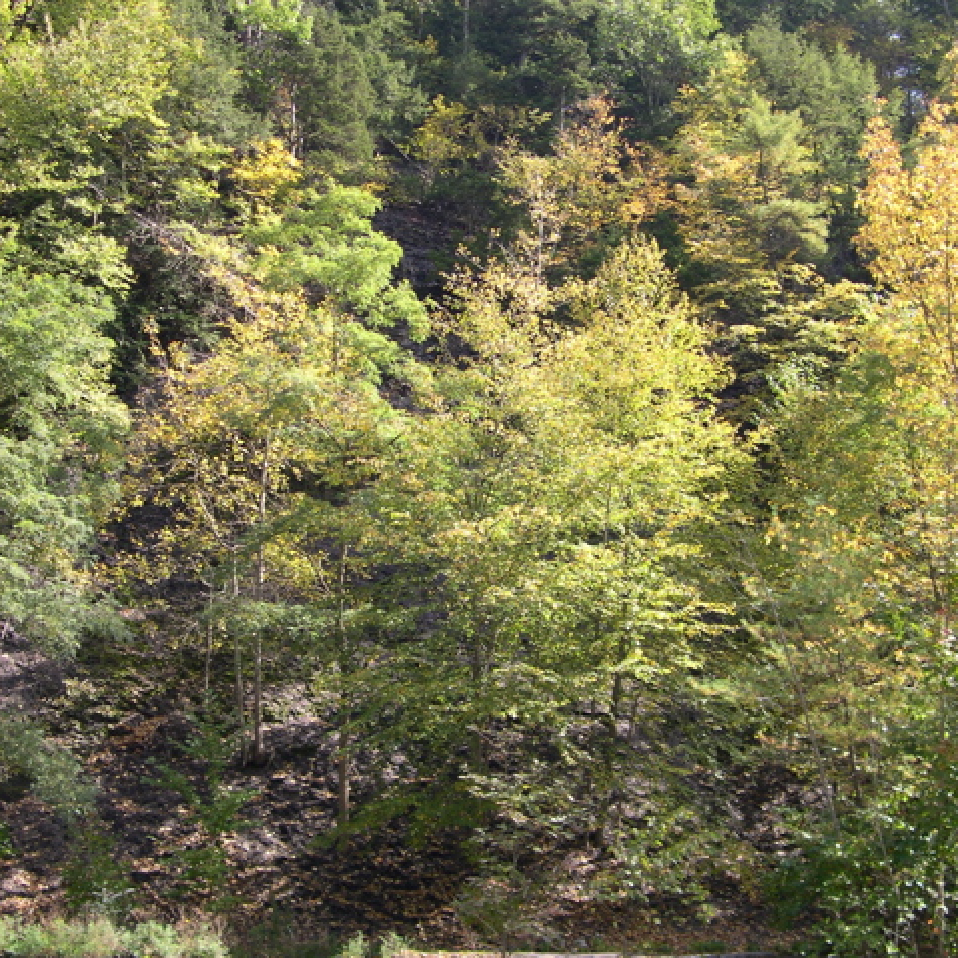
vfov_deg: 37.5
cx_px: 479
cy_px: 451
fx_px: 1409
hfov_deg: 37.6
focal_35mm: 45
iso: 100
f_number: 2.8
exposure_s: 1/201
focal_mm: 8
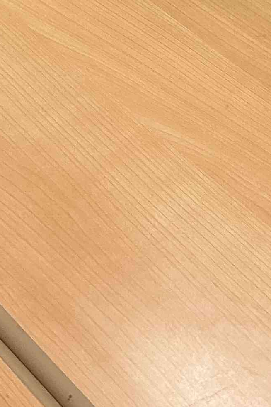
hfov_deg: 10.7
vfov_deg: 15.5
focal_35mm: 124
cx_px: 400
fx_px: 1400
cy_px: -164
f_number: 1.8
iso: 40
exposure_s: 1/60
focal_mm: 3
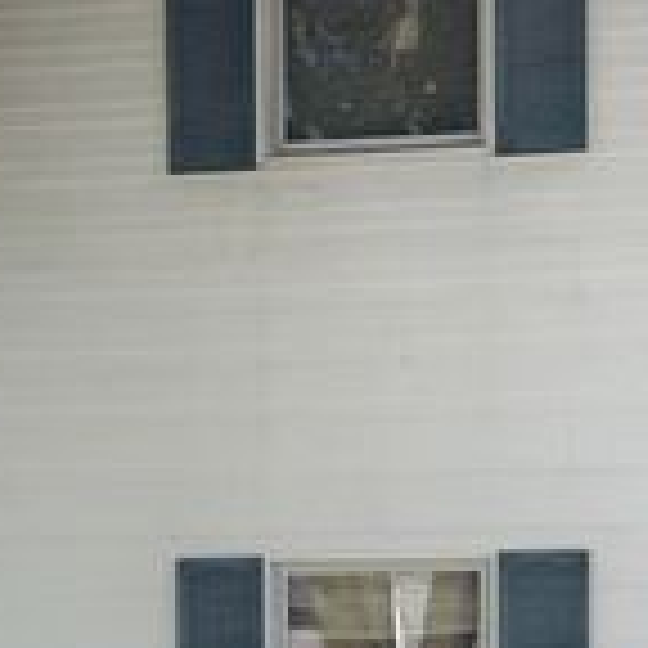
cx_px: 554
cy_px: 848
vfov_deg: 14.1
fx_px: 2520
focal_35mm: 119
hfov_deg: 14.5
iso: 16
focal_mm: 3
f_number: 1.8
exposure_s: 1/829
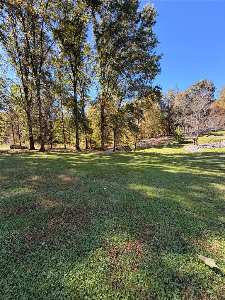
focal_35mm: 14
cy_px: 150
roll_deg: +1.2
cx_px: 112
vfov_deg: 102.1
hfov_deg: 85.7
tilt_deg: -8.1
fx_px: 121
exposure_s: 1/172
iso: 40
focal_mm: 2.22
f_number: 2.2
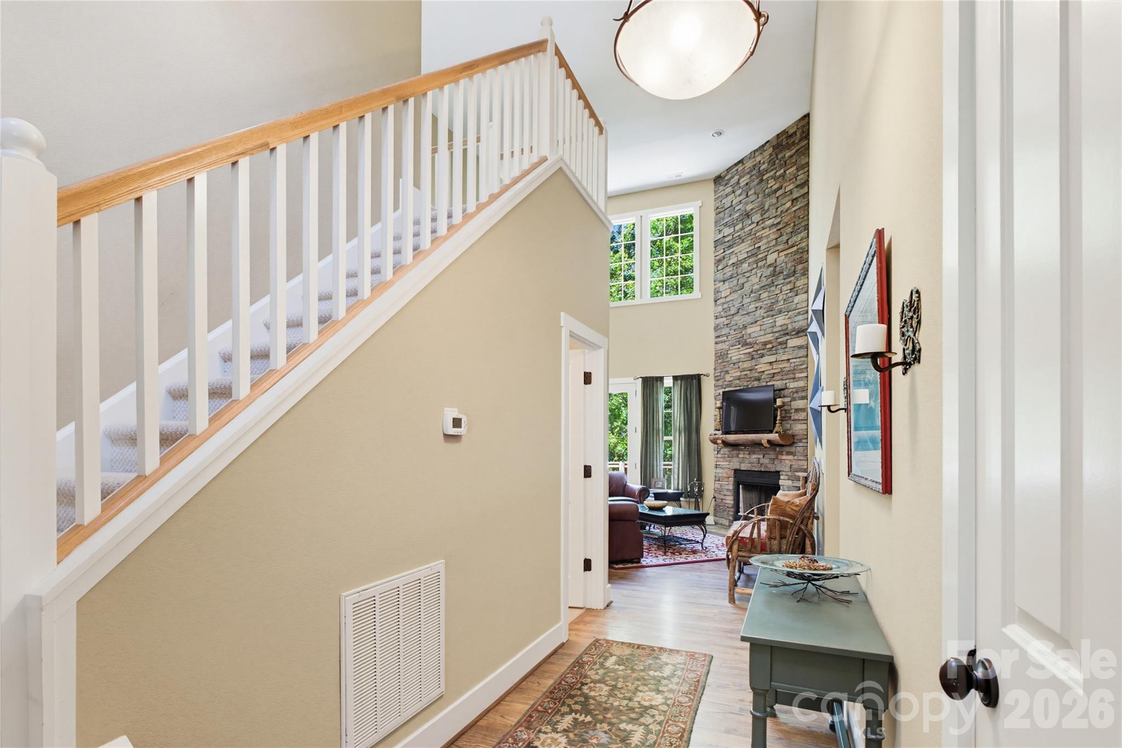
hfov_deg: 96.7
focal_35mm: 16
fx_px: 499
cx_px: 561
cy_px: 374
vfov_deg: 73.7
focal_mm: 11
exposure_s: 2
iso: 100
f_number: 8
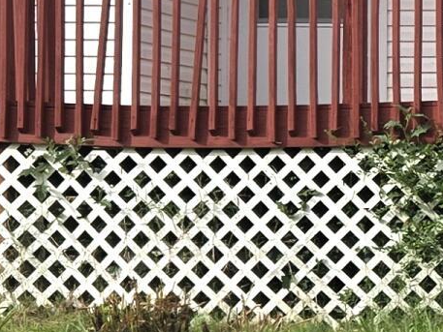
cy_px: 165
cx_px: 814
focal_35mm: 151
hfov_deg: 12.0
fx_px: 1933
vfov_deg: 9.8
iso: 25
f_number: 1.8
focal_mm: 5.4
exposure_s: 1/2500
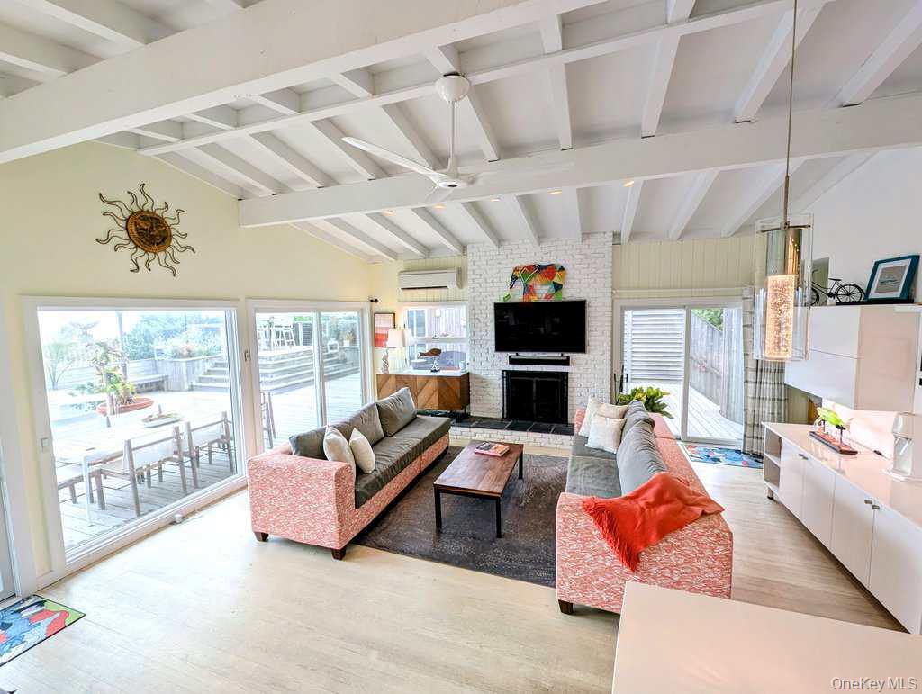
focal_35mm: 13
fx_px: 347
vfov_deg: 90.1
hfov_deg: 106.1
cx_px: 461
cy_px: 347
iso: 43
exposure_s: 1/162
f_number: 2.2
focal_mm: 1.95
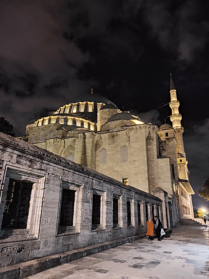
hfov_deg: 74.7
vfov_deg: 91.1
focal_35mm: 17
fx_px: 137
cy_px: 140
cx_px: 104
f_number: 1.79
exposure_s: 1/17
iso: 3822
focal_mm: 4.74
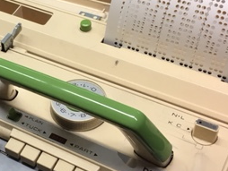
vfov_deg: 20.2
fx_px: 481
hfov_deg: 25.5
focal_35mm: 73
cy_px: 81
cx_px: 9
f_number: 2.2
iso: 50
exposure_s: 1/33
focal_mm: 4.15
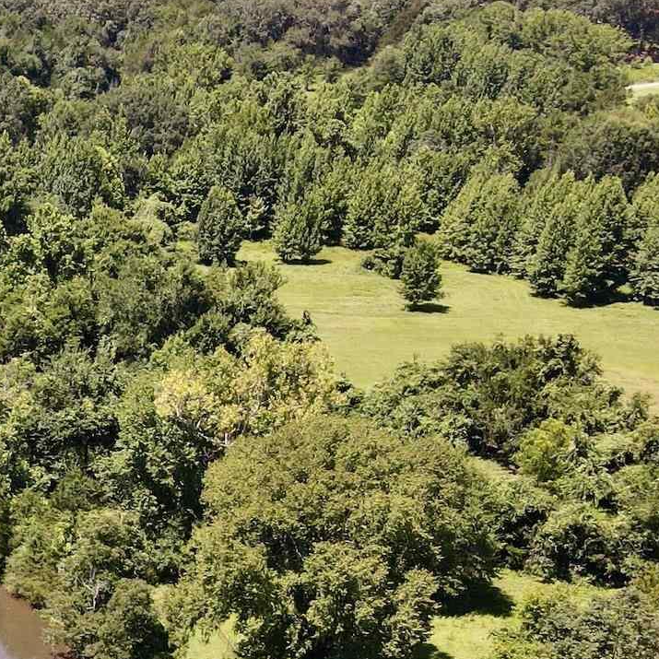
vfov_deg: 21.9
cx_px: -288
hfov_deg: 20.1
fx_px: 1637
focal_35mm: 76
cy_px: 673
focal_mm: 4.5
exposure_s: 1/15
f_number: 2.8
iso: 330
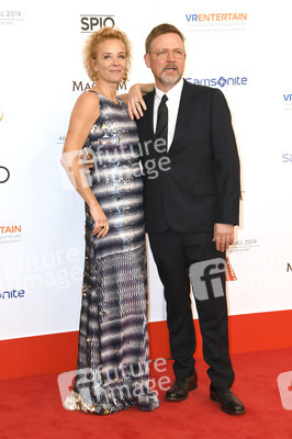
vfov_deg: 29.7
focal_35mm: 68
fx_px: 829
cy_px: 220
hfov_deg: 20.0
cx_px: 146
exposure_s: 1/125
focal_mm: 68
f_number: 6.3
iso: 320
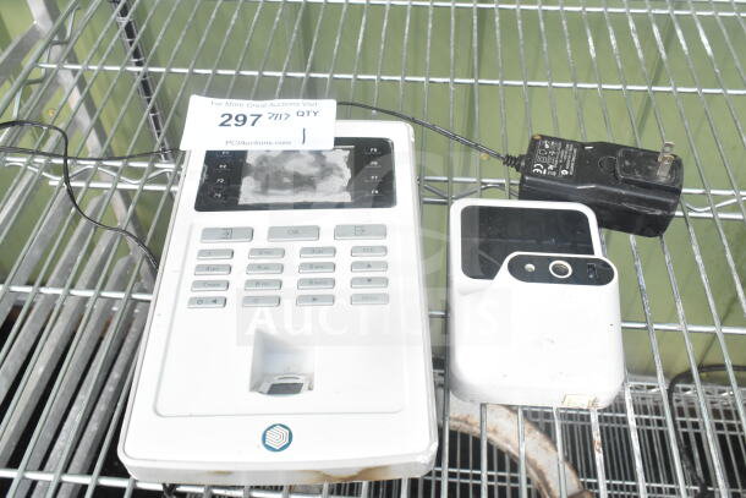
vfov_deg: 38.4
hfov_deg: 55.1
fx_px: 715
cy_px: 249
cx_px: 373
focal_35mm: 34
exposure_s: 1/500
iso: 1600
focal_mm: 23
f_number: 11
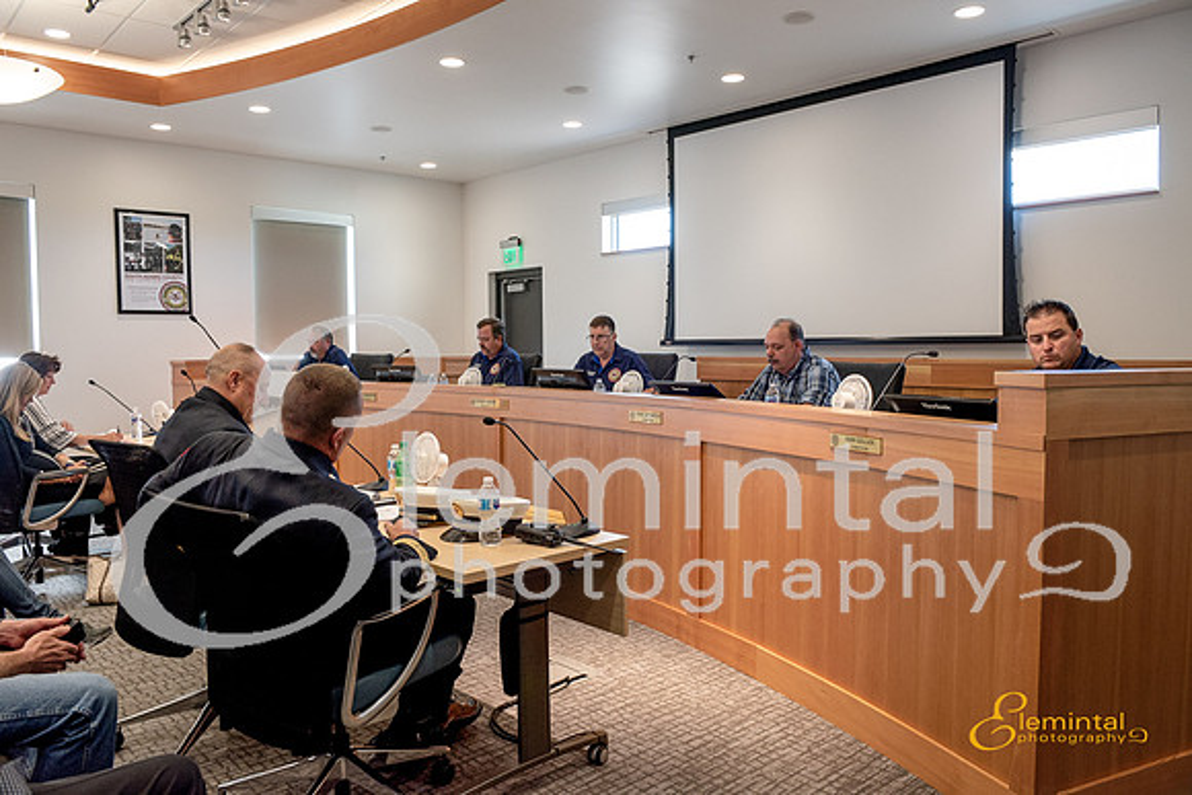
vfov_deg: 48.0
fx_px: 894
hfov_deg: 67.4
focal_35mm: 27
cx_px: 596
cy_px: 398
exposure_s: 1/80
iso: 1000
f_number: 6.3
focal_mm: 27
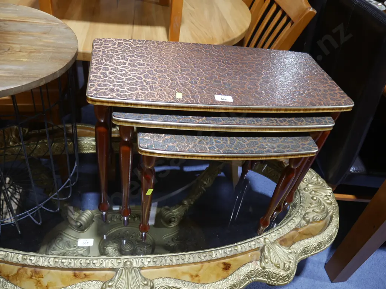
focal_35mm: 28
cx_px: 193
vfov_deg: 49.7
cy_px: 144
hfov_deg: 63.4
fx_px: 312
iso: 500
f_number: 3.5
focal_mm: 14
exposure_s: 1/60
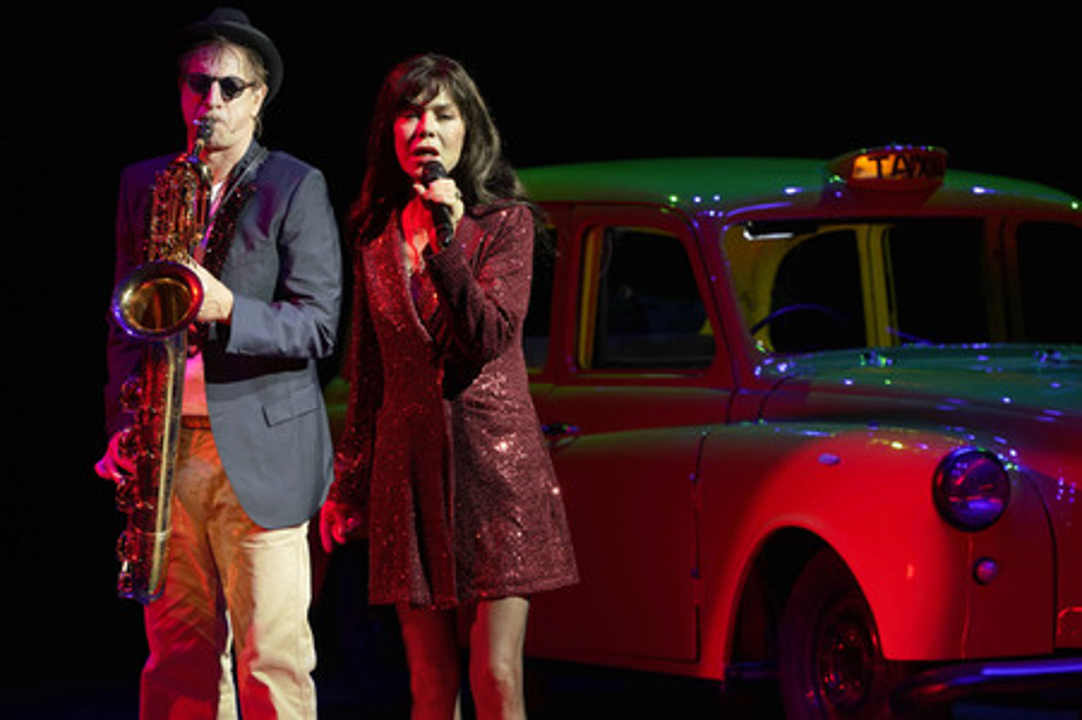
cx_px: 541
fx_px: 4475
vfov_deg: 9.2
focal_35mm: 149
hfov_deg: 13.8
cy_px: 360
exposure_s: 1/160
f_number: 5.6
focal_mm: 149
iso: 1250
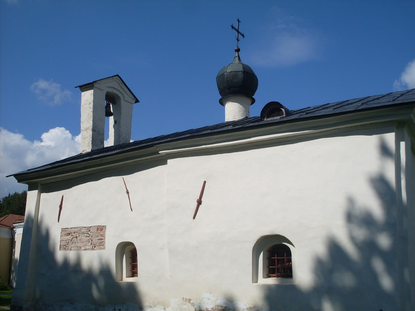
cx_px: 208
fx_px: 456
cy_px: 156
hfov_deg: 49.0
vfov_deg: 37.7
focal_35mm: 38
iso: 80
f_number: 8.4
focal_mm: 6.3
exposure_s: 1/500
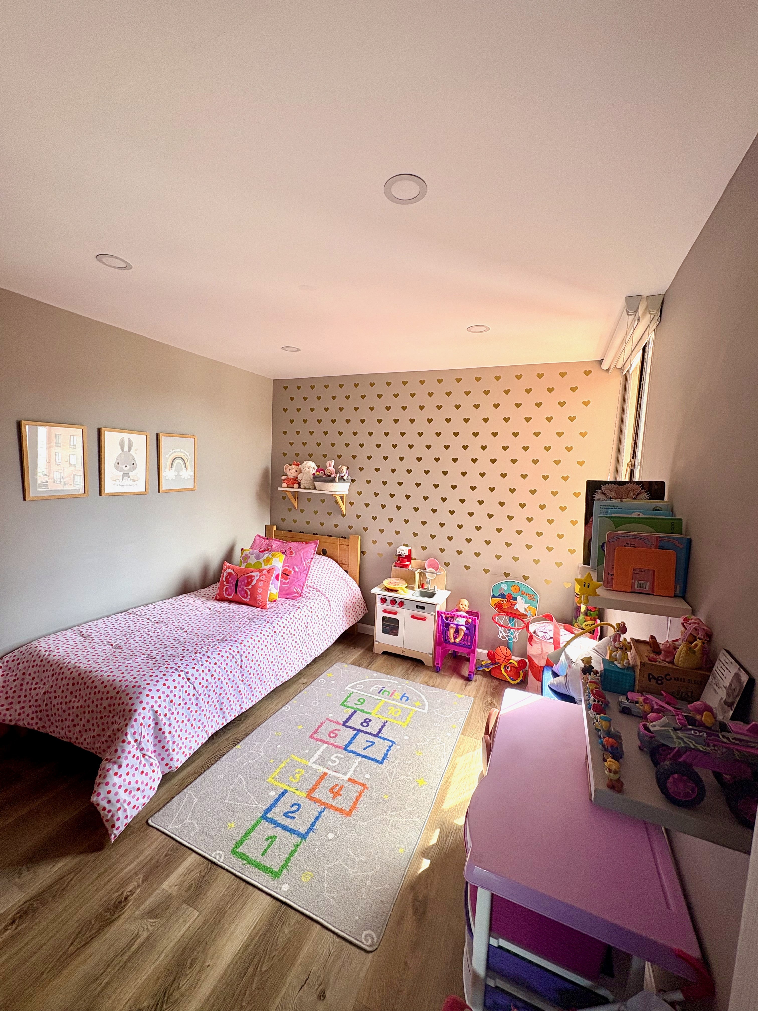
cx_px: 379
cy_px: 506
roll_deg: -2.7
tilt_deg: -4.7
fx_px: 409
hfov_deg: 85.7
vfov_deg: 102.1
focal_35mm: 14
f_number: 2.2
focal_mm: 2.22
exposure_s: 1/102
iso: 40
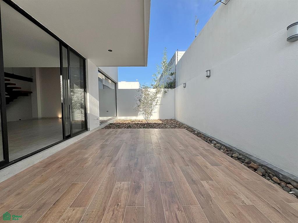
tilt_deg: -3.2
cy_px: 112
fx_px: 112
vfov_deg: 89.9
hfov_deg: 106.2
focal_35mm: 13
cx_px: 149
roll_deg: -0.1
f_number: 1.8
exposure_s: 1/791
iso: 32
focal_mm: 1.57
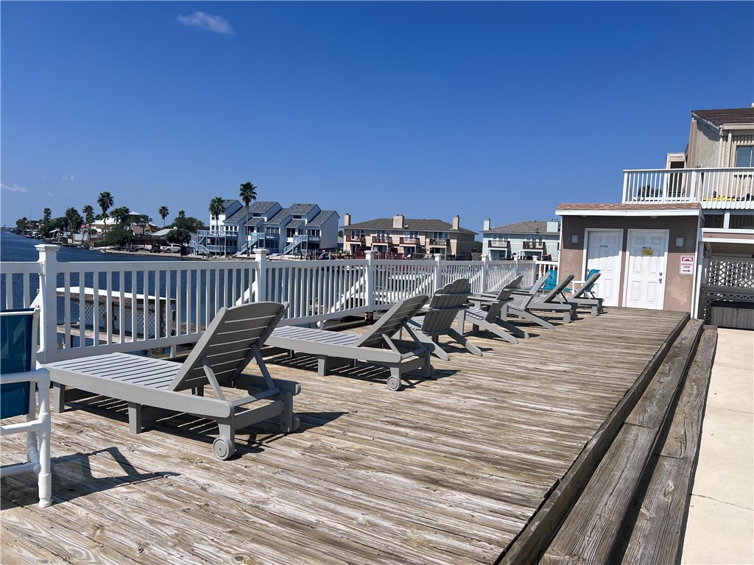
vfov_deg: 53.1
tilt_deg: -4.6
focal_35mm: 26
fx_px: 566
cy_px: 282
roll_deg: -2.1
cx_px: 377
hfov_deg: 67.3
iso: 50
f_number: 1.5
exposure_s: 1/8696
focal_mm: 5.7
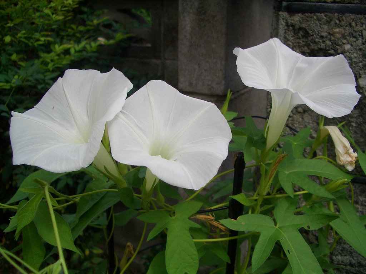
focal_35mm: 35
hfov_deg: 52.6
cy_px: 137
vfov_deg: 40.7
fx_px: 370
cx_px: 183
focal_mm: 5.8
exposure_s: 1/800
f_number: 2.6
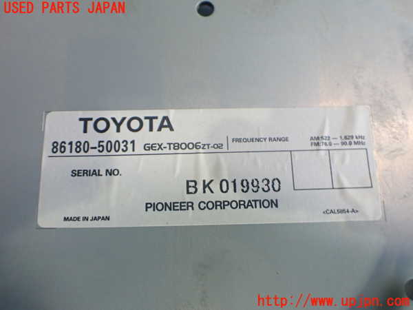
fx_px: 358
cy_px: 155
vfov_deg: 46.8
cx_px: 206
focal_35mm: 30
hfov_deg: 60.0
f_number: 2.3
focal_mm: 5.4
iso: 640
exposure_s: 1/125
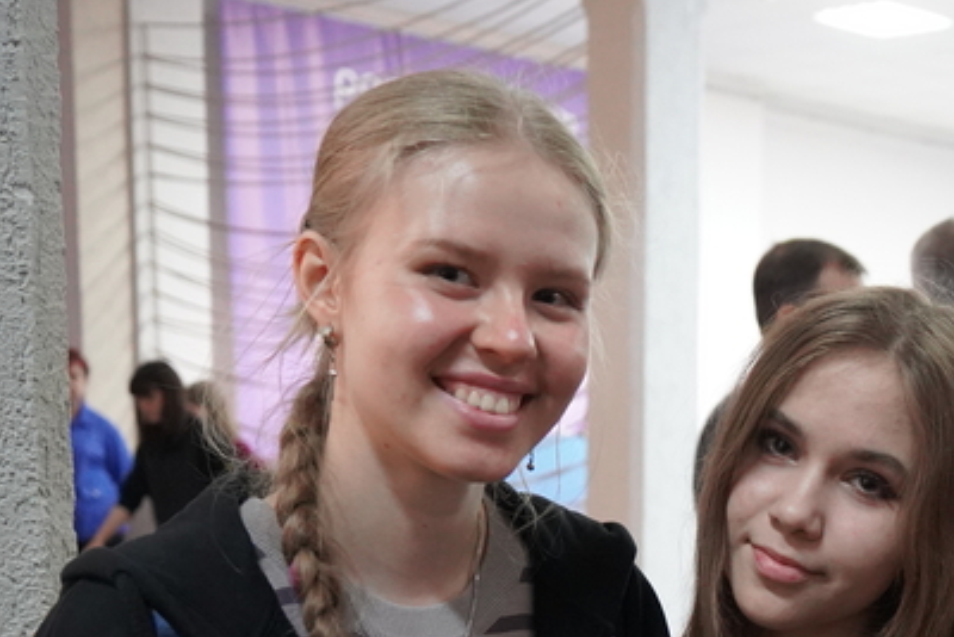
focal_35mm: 70
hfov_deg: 27.1
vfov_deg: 18.5
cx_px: 971
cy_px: 757
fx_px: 1856
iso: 8000
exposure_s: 1/160
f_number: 4
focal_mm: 28
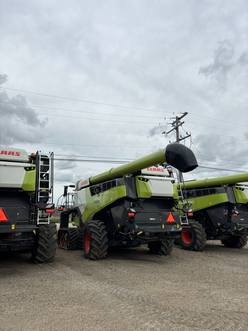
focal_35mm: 26
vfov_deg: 67.3
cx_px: 124
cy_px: 166
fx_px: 248
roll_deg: -2.7
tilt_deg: +9.5
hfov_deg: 53.1
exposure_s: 1/5348
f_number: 1.6
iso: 50
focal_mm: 5.96
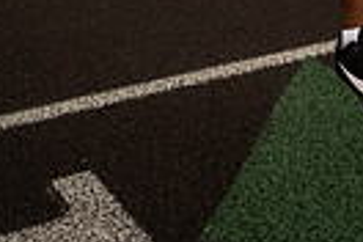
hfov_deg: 15.5
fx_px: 1311
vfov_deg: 9.3
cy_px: -363
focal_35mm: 130
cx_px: 349
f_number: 5.6
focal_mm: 38
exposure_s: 1/200
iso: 400
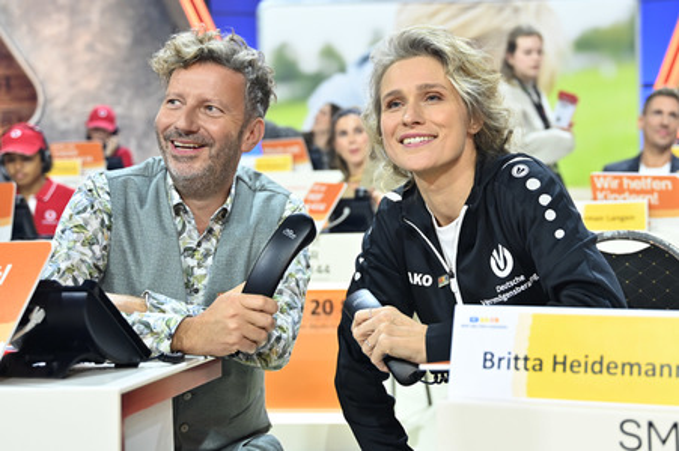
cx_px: 340
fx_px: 773
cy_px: 226
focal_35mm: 41
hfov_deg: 47.4
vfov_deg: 32.6
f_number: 2.8
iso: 1250
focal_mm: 41
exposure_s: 1/200
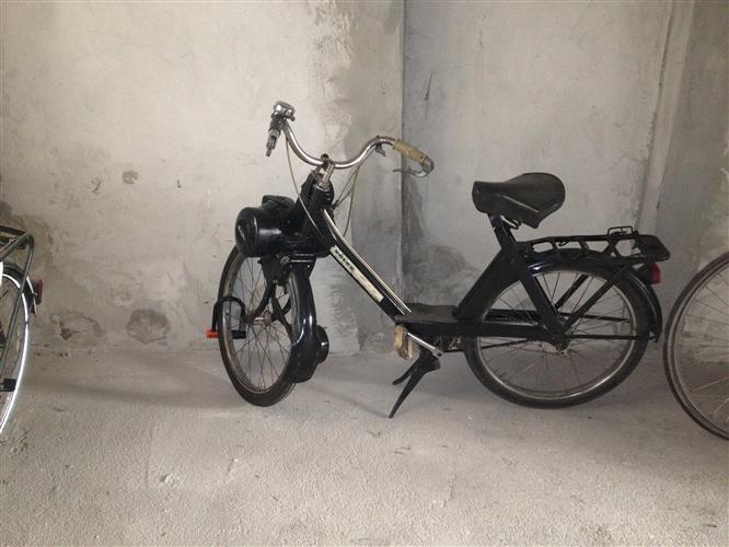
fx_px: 737
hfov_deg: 52.6
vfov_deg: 40.7
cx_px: 364
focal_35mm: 35
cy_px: 274
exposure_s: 1/16
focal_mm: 4.28
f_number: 2.4
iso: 200
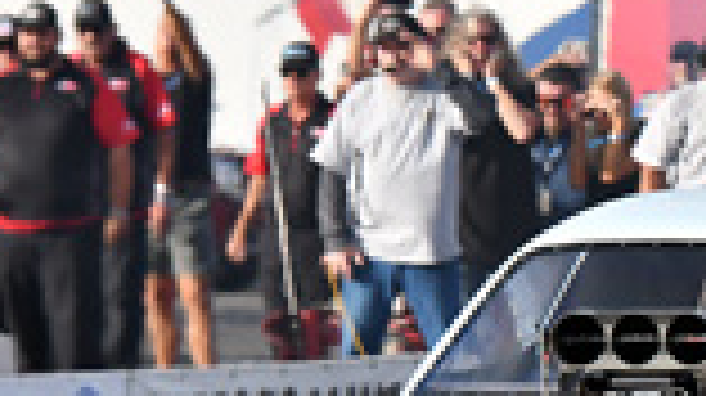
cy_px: 540
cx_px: 666
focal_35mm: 627
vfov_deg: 1.9
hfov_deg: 3.4
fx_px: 11722
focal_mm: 125
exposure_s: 1/1000
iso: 200
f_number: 5.6
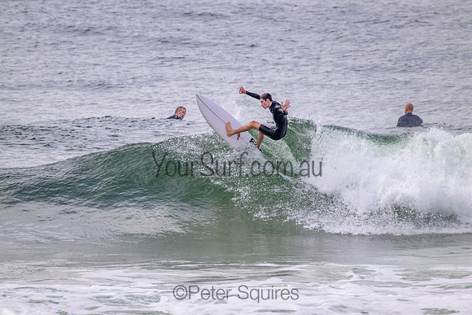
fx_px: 10491
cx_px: 236
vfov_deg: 1.7
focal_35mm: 800
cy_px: 158
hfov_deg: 2.6
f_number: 11
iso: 1800
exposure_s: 1/2000
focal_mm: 800
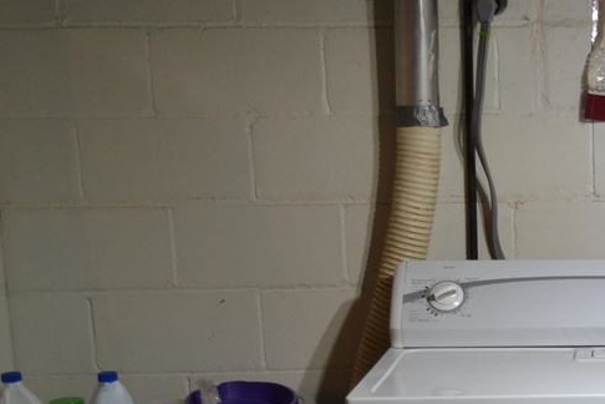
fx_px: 1328
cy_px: 402
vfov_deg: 16.9
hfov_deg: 22.9
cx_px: 784
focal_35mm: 79
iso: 400
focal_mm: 20
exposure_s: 1/60
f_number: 3.8
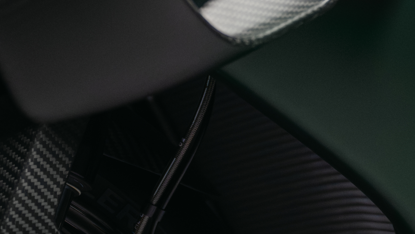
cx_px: 433
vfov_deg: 7.9
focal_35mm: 154
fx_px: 1695
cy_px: 14
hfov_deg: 13.7
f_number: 2.8
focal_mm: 42
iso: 4500
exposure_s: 1/80
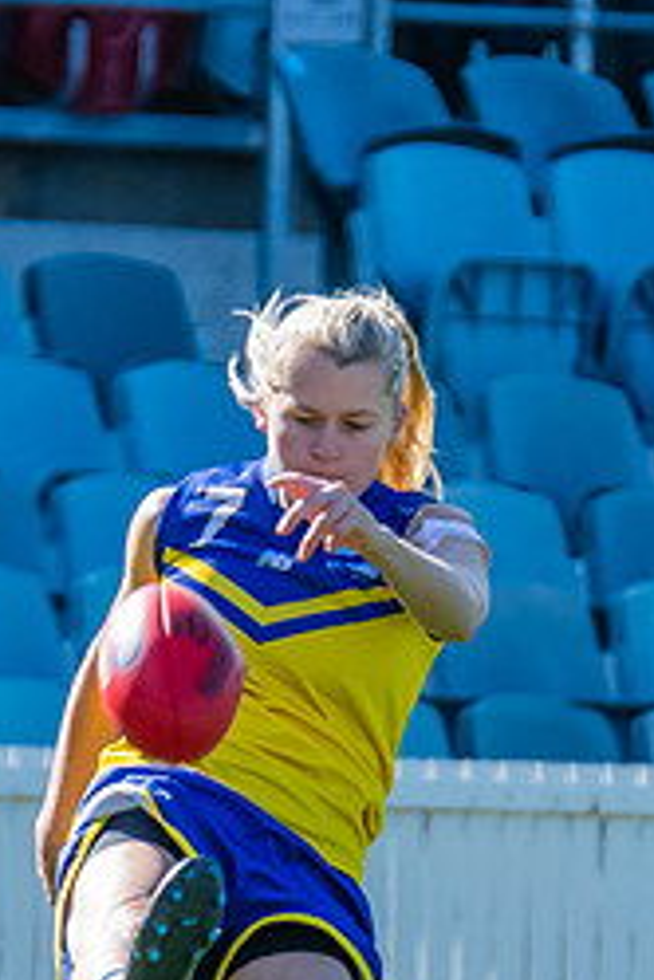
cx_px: 267
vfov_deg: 1.0
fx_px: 56839
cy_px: 781
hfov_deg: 0.7
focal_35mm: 2086
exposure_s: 1/1250
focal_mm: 420
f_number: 6.3
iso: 800
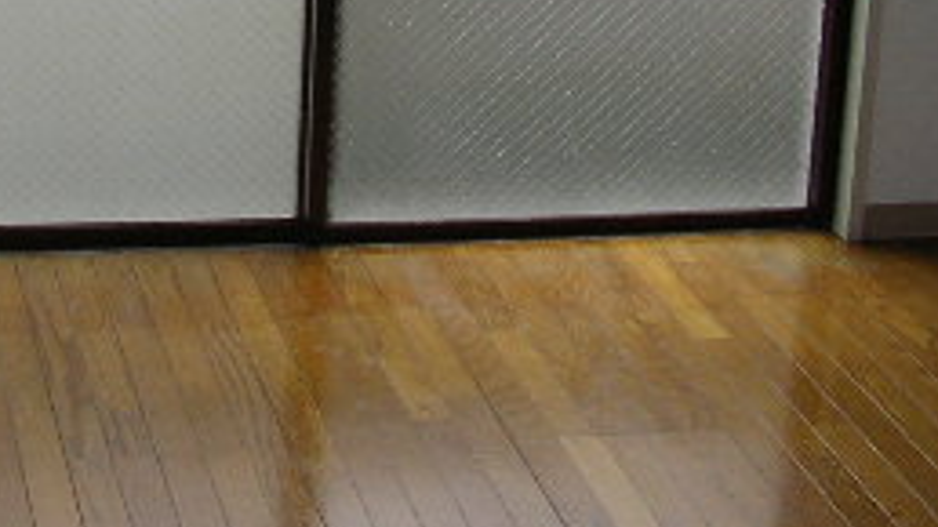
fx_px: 2760
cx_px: 65
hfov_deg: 18.9
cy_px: -258
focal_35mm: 111
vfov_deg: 10.5
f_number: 3
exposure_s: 1/44.2
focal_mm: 6.3
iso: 74
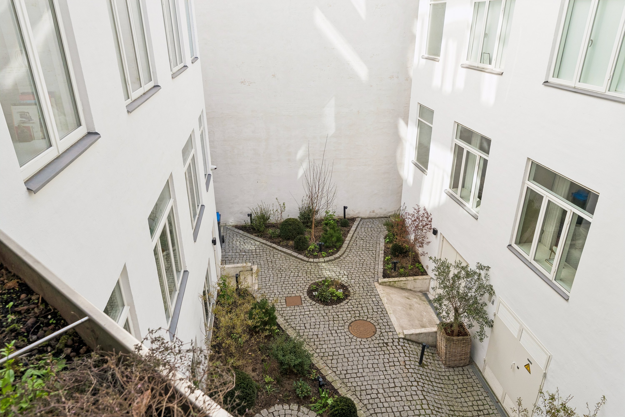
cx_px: 312
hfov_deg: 75.1
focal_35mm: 23
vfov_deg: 54.3
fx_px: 406
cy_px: 208
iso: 400
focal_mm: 15.6
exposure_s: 1/250
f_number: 7.1
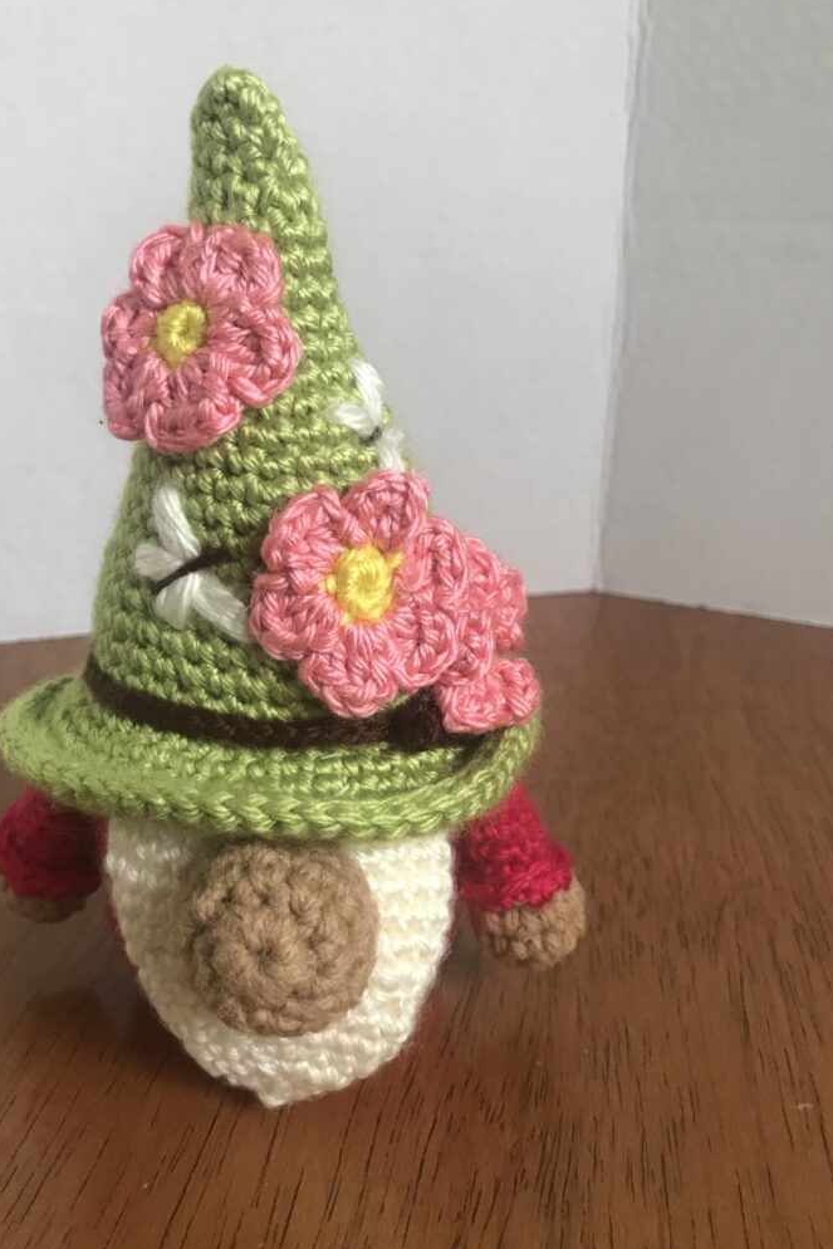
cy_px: 619
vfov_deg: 61.9
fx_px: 1041
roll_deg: +0.0
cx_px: 358
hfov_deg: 43.5
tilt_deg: -20.4
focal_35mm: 30
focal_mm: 3.99
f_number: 1.8
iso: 40
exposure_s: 1/20
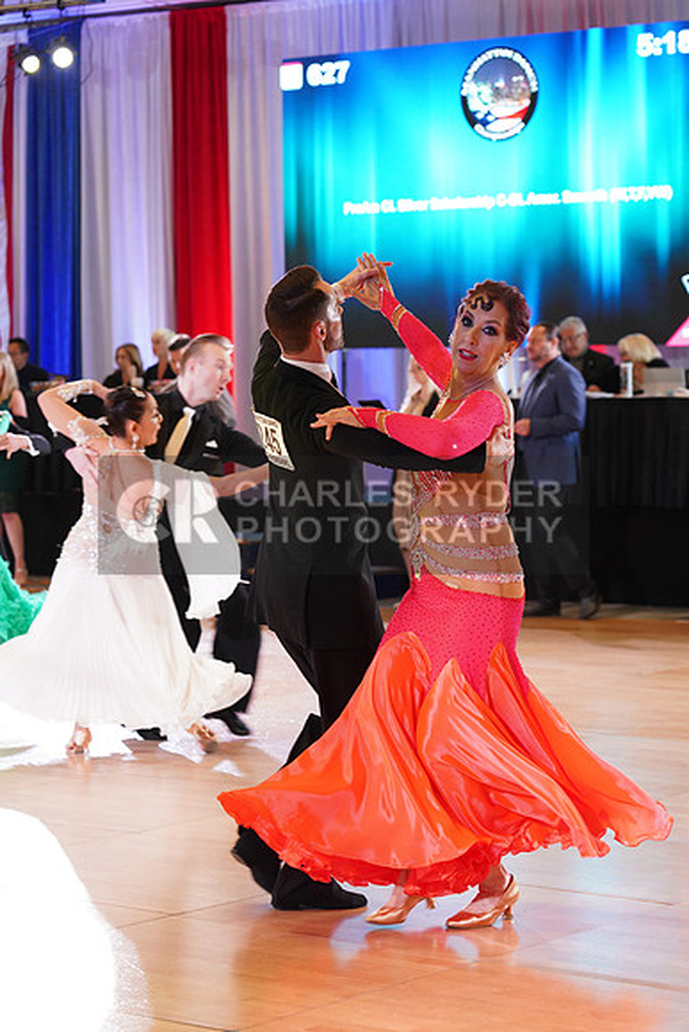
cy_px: 516
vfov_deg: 21.2
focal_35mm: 96
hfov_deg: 14.3
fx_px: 2754
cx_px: 344
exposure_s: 1/160
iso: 2000
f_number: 4.5
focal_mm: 96
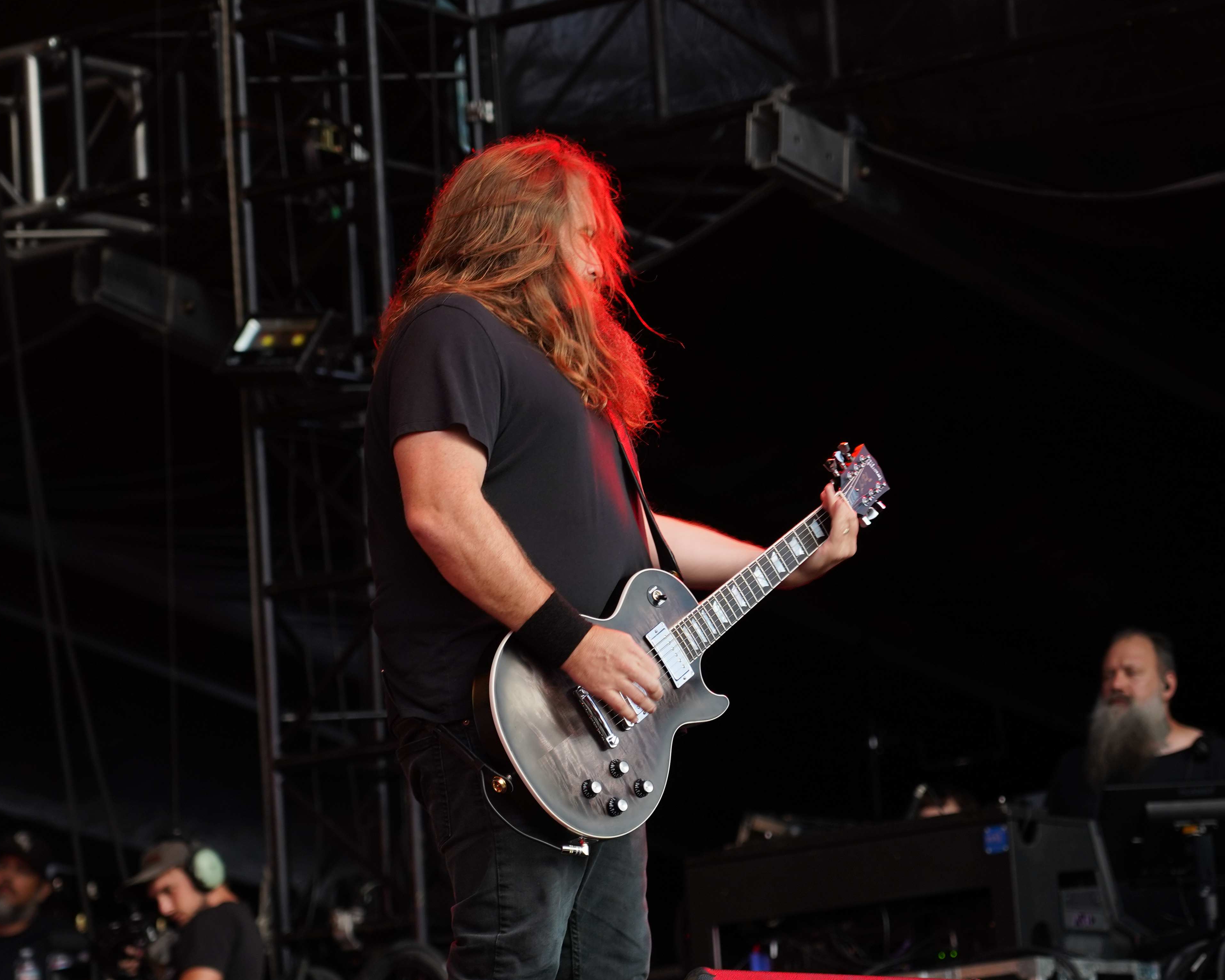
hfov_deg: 12.5
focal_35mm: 154
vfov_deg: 10.0
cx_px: 529
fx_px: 5583
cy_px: 580
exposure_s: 1/125
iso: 320
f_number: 4
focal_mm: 105
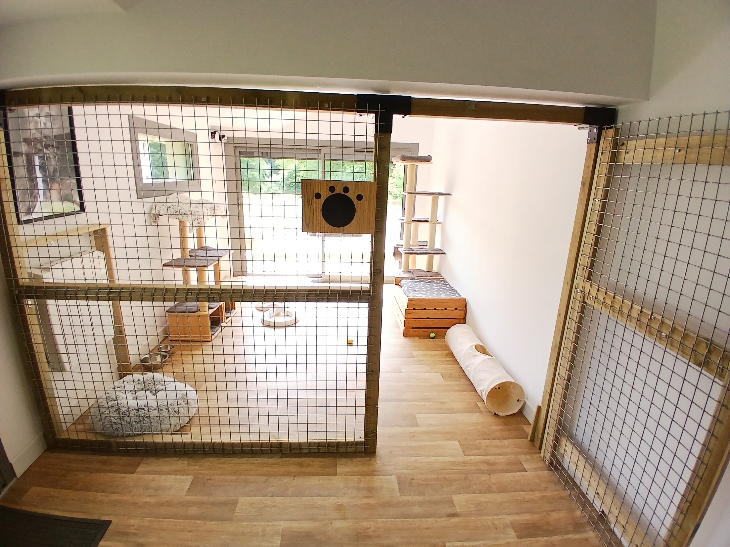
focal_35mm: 17
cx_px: 365
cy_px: 274
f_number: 2.2
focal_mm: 1.4
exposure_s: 1/50
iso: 64
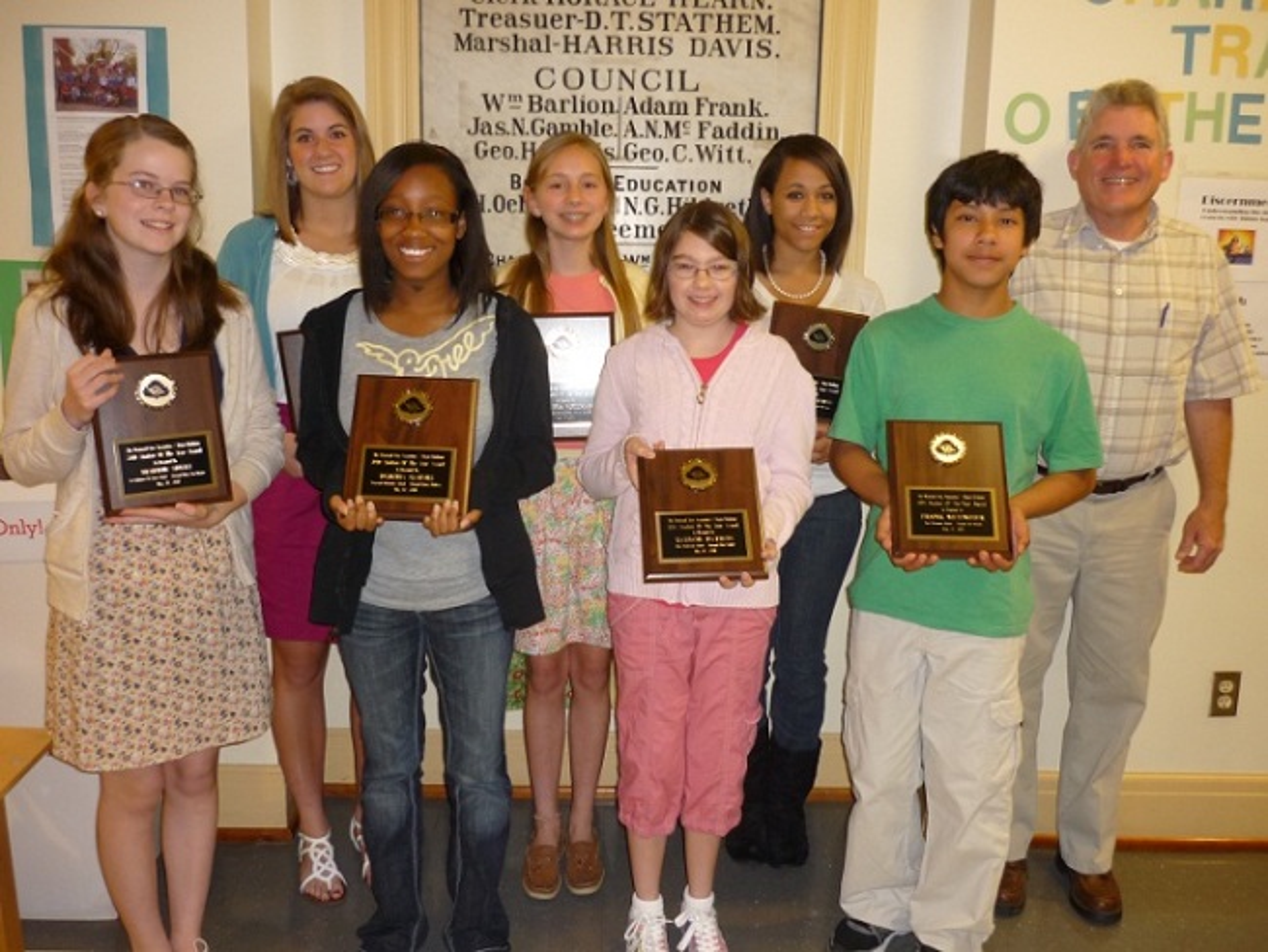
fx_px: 1209
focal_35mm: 33
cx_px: 634
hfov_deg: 55.3
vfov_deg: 43.0
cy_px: 476
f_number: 2.8
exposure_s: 1/30
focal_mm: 5.5
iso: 200
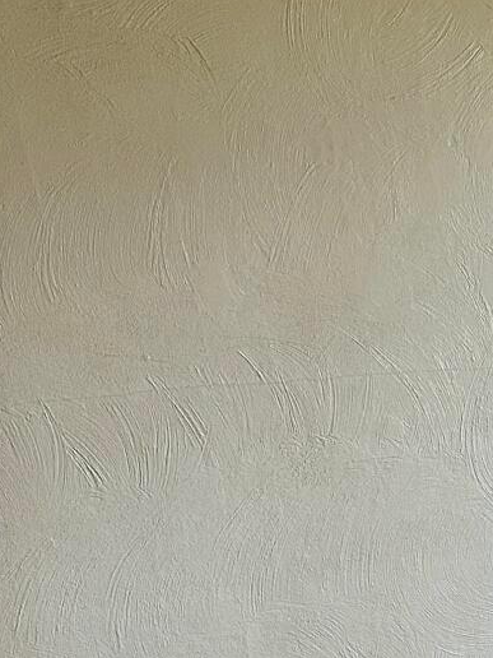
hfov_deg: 13.8
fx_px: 1766
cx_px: 950
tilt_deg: -10.8
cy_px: 590
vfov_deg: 20.7
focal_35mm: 93
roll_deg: +0.4
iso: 250
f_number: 1.78
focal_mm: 6.86
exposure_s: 1/73
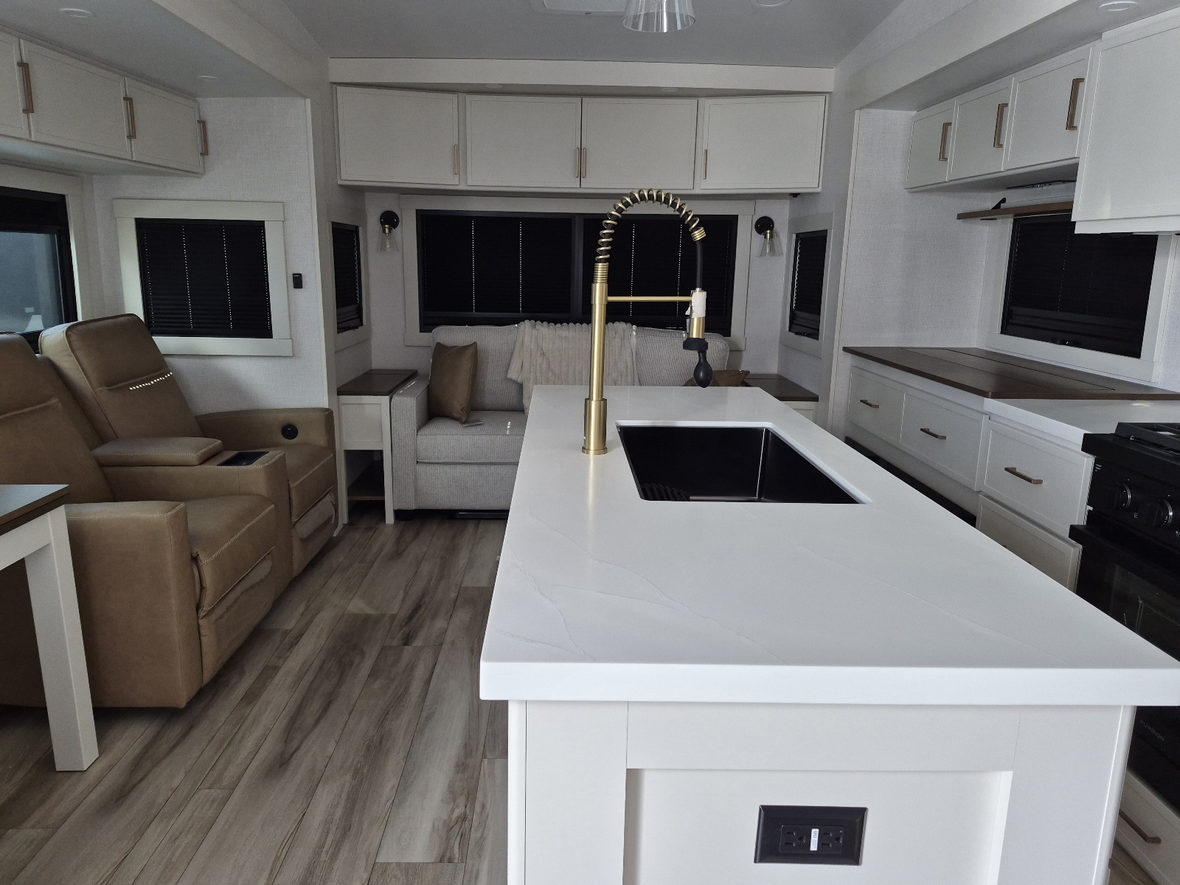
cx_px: 590
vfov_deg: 58.9
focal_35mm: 23
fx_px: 784
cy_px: 442
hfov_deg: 73.9
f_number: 1.8
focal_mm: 5.4
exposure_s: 1/120
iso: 200
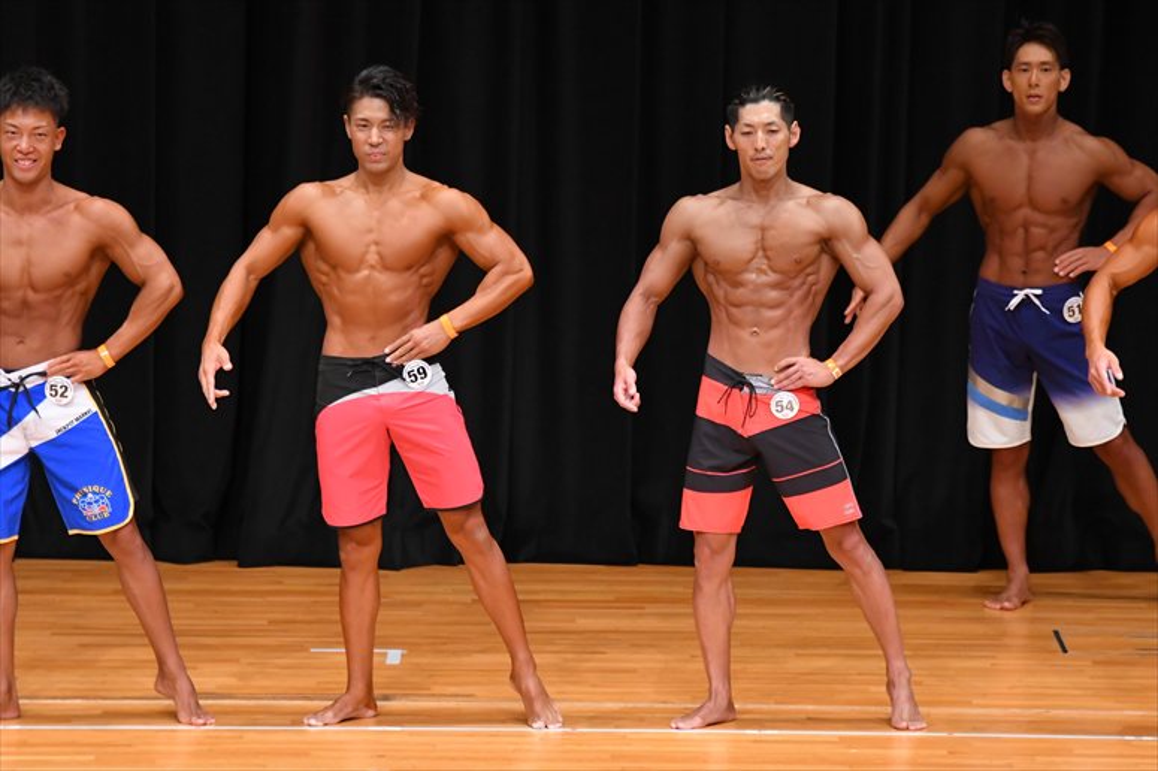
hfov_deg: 7.6
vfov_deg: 5.1
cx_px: 579
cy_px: 386
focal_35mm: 270
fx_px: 8681
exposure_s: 1/400
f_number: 5.6
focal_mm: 180
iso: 4000
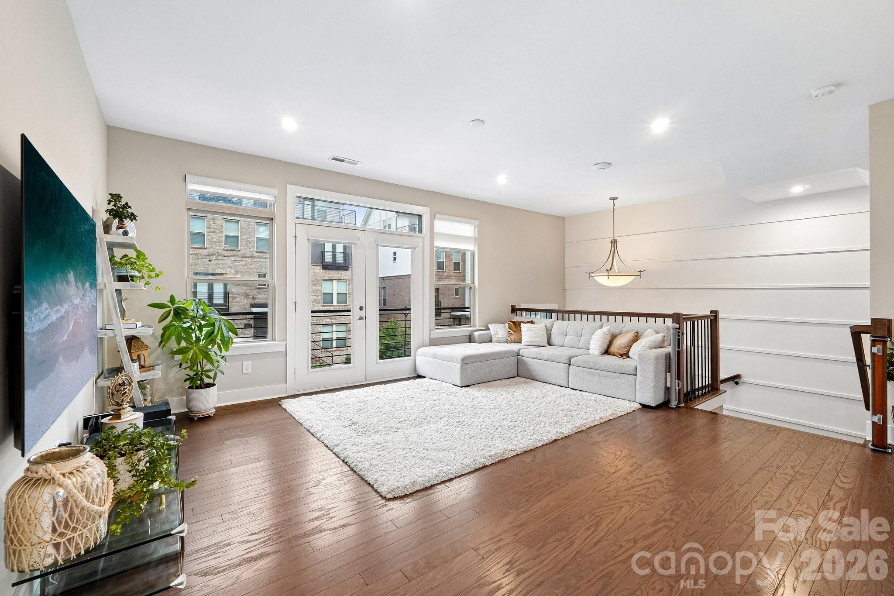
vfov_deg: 74.6
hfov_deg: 97.6
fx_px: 391
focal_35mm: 16
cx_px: 447
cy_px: 298
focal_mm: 10.5
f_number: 8
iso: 400
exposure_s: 1/15
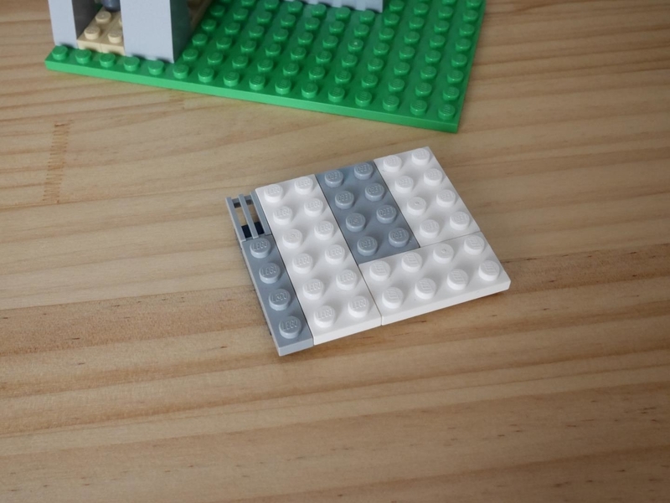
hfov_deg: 46.8
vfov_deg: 36.0
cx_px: 335
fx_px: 775
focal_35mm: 40
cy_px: 252
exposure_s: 1/60
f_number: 10
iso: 2000
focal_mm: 20
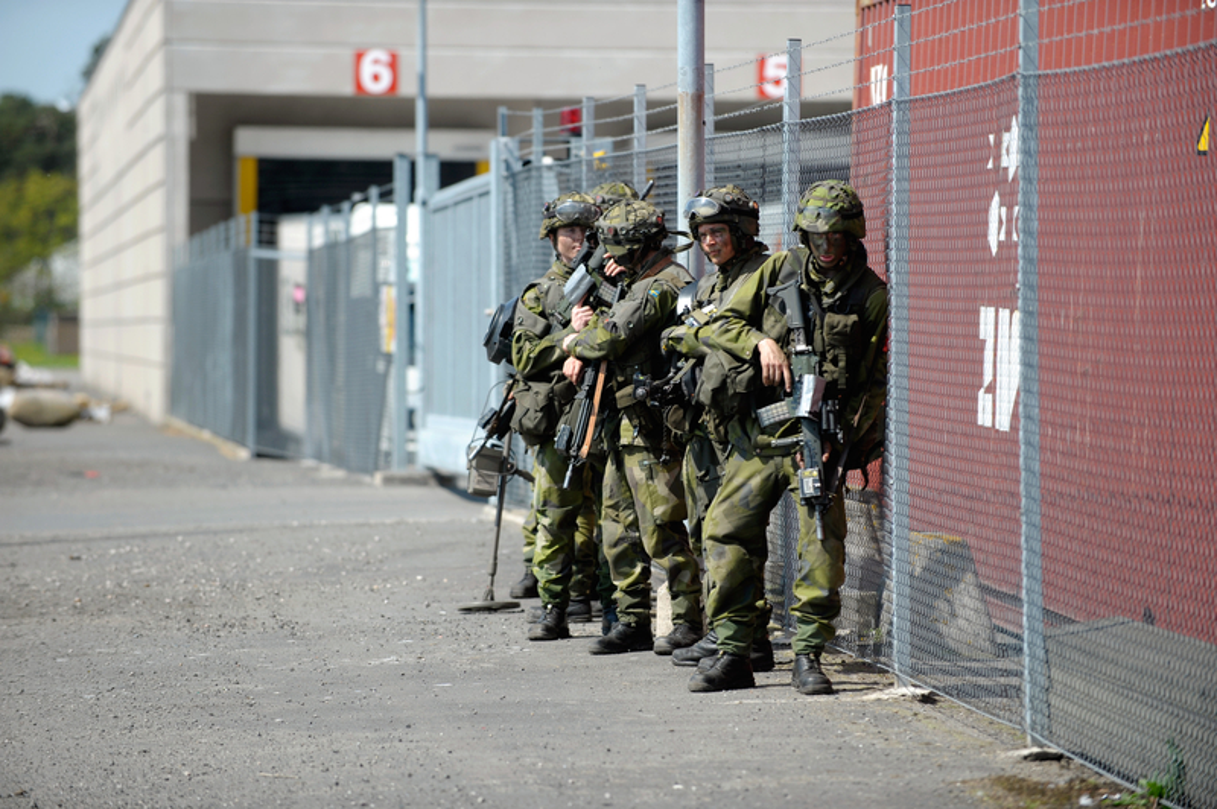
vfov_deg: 6.9
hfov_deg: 10.3
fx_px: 6755
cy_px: 404
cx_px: 608
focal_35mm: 200
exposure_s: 1/1600
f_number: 3.5
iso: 200
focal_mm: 200
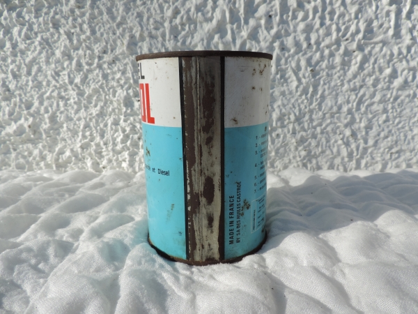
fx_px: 290
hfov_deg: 71.6
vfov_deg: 56.8
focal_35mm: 24
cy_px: 157
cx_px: 209
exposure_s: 1/1600
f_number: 3
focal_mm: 4.3
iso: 80
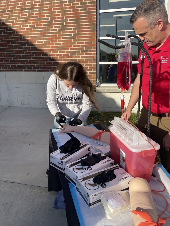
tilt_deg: -15.5
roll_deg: +1.3
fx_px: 170
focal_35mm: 26
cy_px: 113
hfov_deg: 53.1
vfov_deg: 67.3
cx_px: 85
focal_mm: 4.2
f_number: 1.6
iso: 32
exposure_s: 1/2618
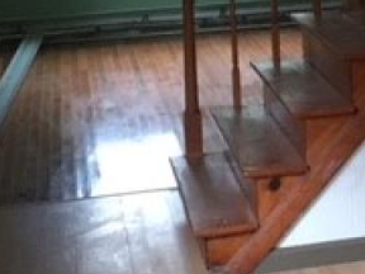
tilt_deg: -4.5
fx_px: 1086
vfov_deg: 14.1
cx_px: 361
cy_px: -27
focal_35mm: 103
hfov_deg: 18.6
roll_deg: +1.0
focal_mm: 4.15
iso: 100
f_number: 2.2
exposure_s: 1/30
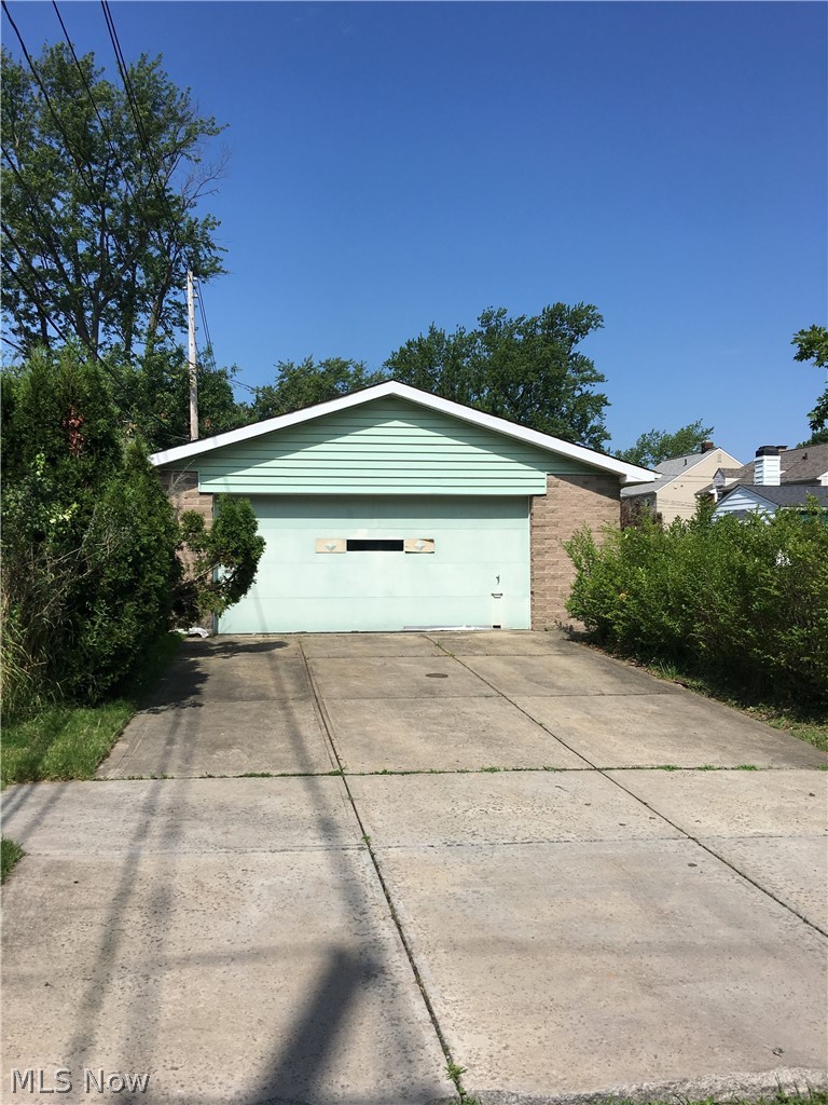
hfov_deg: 48.2
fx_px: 925
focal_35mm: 29
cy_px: 552
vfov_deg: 61.7
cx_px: 414
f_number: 2.2
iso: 25
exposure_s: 1/2653
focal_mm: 4.15
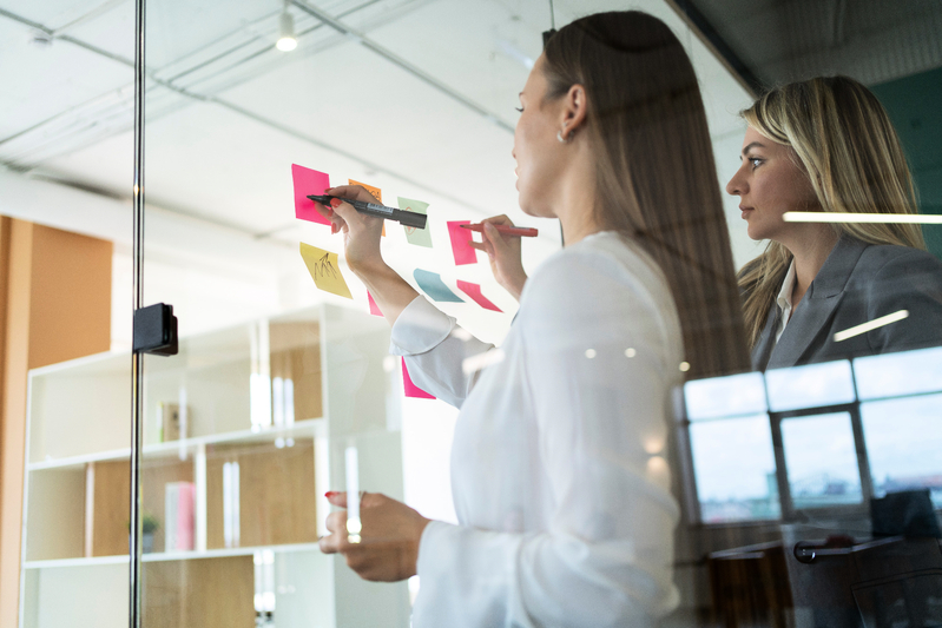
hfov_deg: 54.4
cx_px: 471
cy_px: 314
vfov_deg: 37.9
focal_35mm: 35
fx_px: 916
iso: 500
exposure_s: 1/320
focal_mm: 35
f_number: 2.5
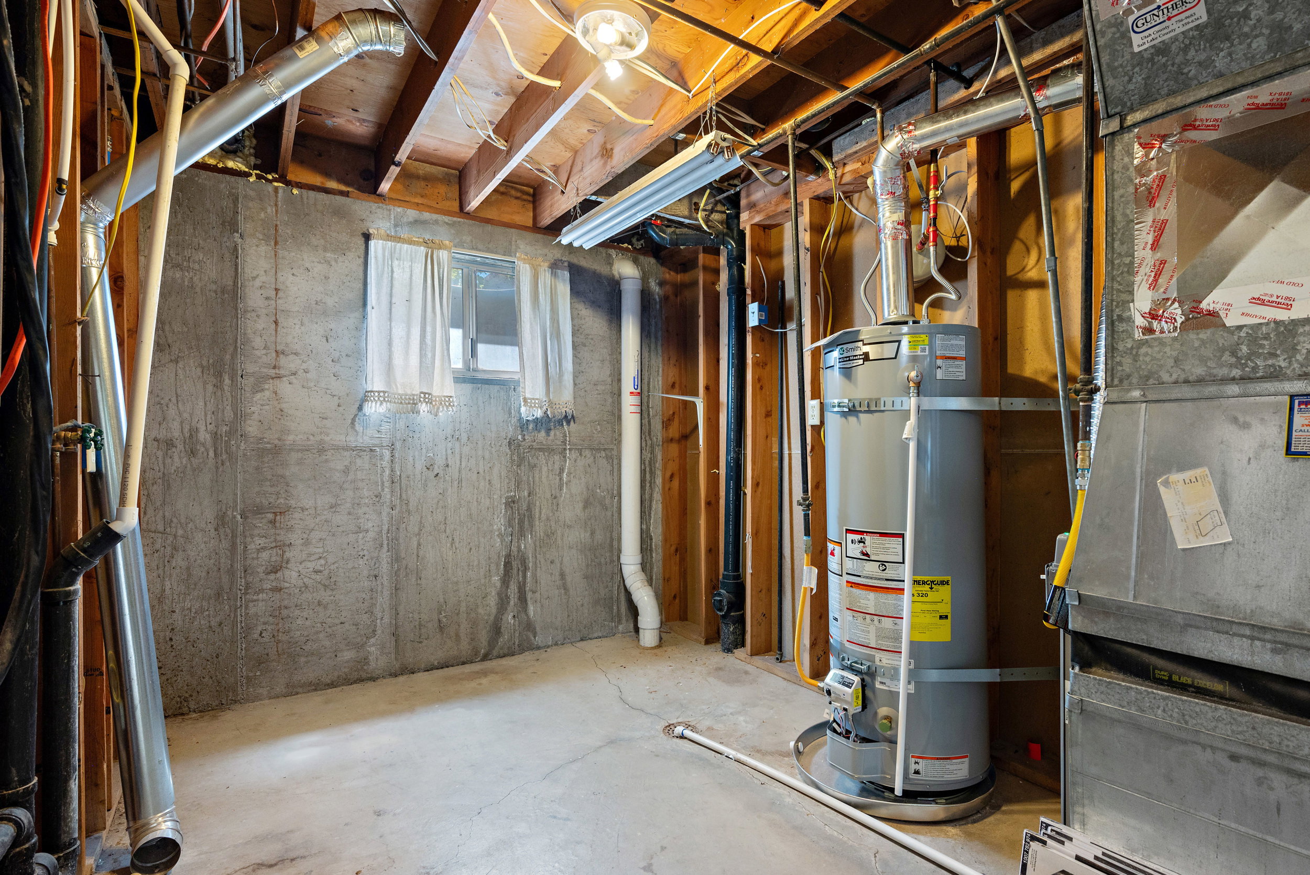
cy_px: 438
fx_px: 637
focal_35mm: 18
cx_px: 655
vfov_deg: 68.9
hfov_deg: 91.6
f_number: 8
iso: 500
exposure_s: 1/1.25
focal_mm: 17.5
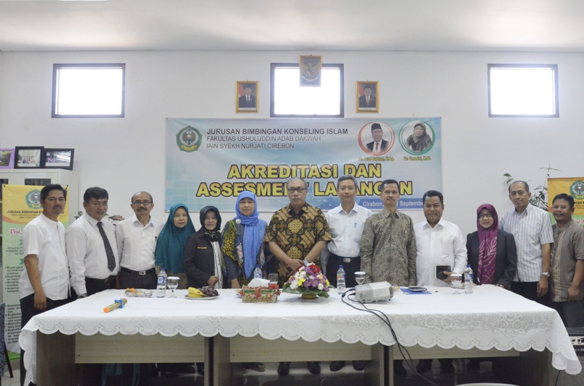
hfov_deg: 57.1
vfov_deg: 39.8
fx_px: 534
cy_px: 188
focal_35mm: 33
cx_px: 338
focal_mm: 18
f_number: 7.1
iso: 3200
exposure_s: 1/200
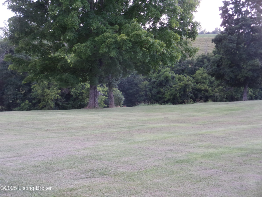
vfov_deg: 22.9
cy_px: 98
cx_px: 131
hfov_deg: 30.3
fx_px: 484
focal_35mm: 64
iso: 200
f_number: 5.2
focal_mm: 11.5
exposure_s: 1/200
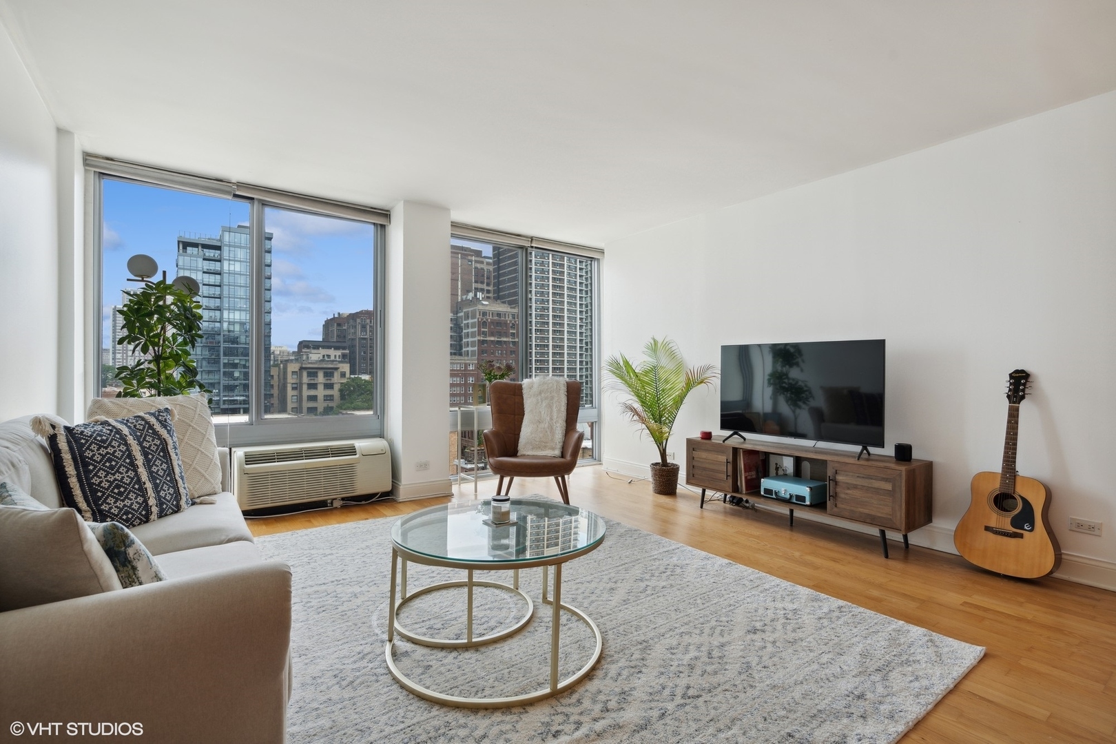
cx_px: 558
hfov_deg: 96.7
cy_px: 372
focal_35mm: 16
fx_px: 496
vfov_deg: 73.7
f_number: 8
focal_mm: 16
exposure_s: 1/60
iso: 320
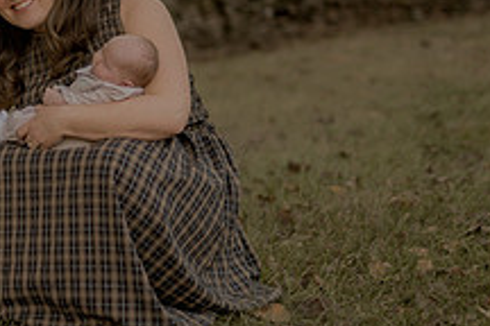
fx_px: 1824
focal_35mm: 134
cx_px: -75
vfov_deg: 10.2
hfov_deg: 14.9
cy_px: 179
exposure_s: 1/500
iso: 160
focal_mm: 50
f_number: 1.8
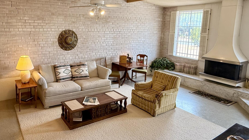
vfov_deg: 45.3
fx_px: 165
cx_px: 82
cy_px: 47
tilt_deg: -7.1
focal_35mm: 25
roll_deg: -0.7
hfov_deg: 71.8
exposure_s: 1/120
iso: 160
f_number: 2.2
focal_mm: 2.22
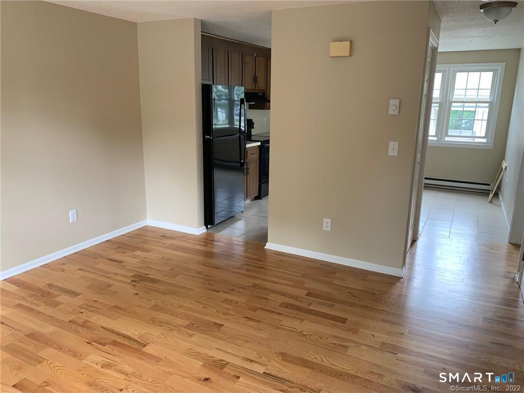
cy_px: 196
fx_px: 394
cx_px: 262
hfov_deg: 67.3
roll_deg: -1.3
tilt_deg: -13.0
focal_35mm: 26
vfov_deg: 53.1
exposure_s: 1/60
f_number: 1.8
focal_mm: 4.25
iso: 100
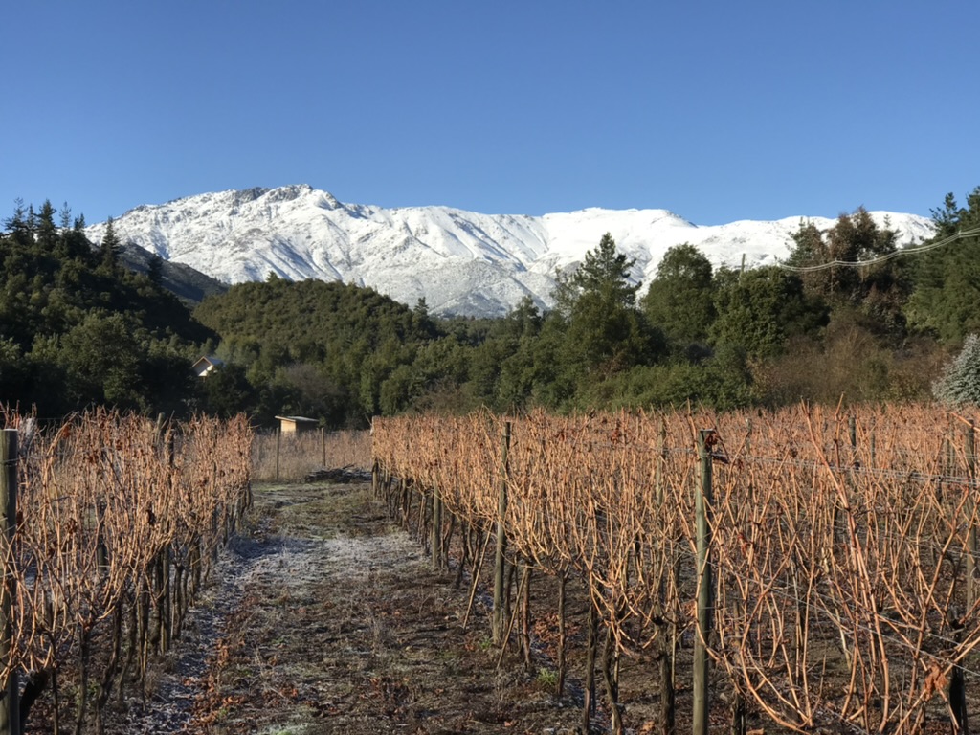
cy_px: 368
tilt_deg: +2.3
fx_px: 1614
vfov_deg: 25.7
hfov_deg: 33.8
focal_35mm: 57
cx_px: 490
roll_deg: +0.3
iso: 20
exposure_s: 1/812
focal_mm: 6.6
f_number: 2.8
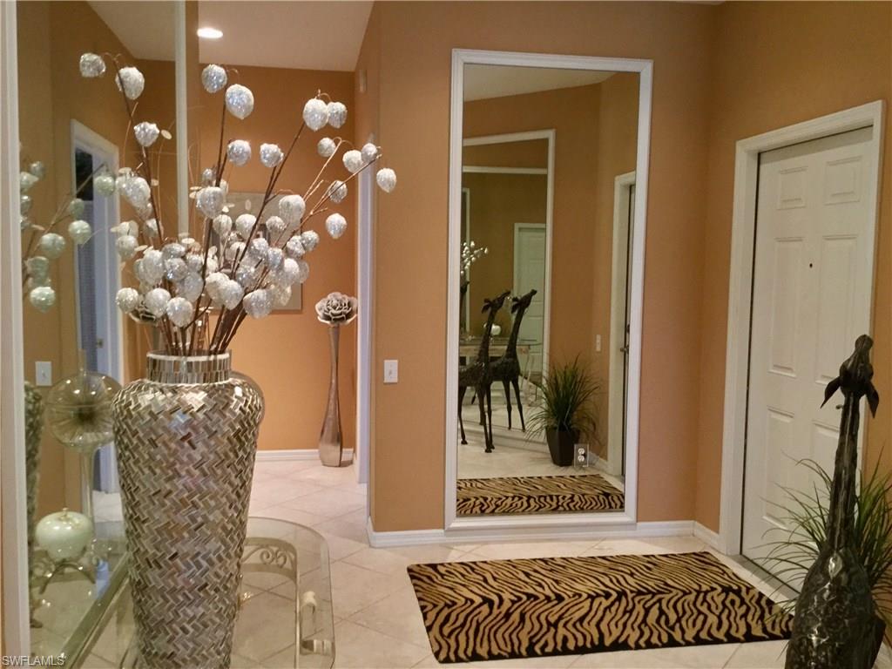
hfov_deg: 58.4
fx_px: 799
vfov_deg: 45.4
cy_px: 334
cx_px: 446
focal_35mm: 31
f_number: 2.4
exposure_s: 1/20
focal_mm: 3.3
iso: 200
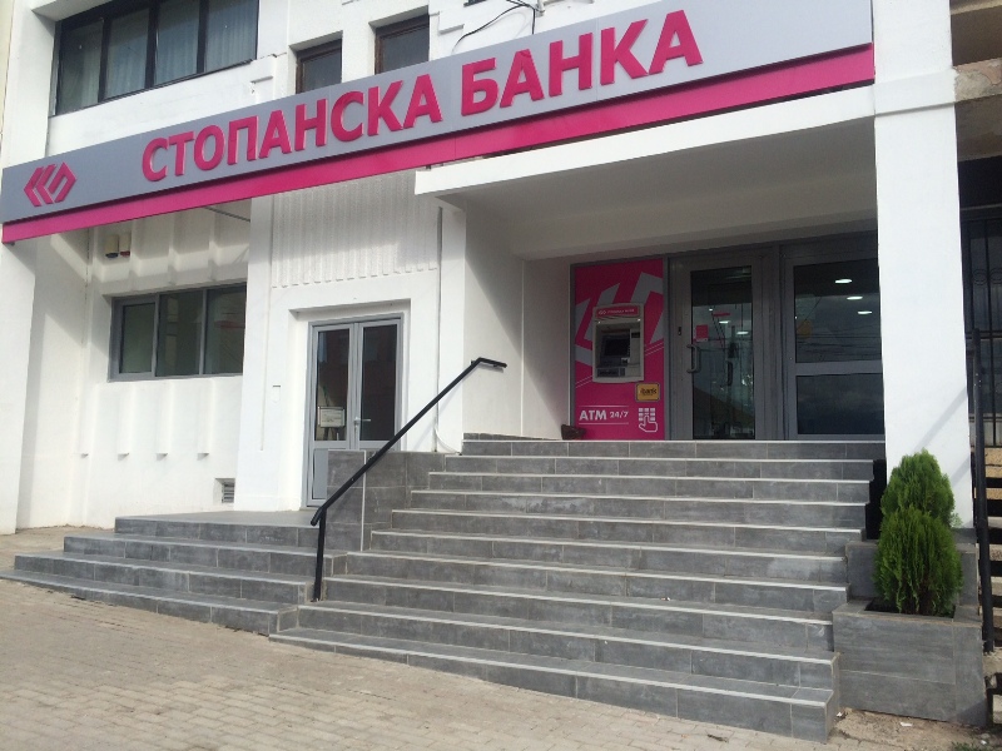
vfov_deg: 48.2
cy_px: 376
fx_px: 839
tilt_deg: +6.0
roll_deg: -0.7
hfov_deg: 61.7
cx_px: 501
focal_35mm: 29
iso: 32
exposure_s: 1/1642
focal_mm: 4.15
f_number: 2.2
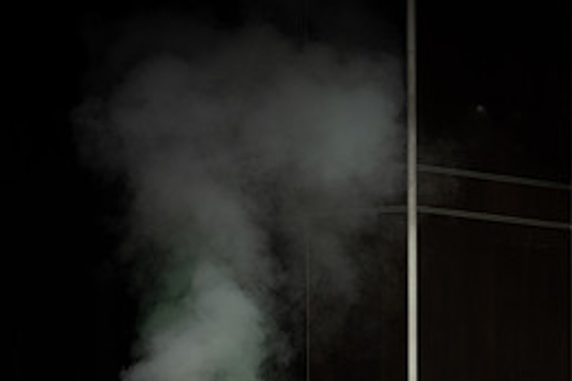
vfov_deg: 6.2
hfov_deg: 9.2
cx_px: 642
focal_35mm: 221
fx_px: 3511
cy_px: 550
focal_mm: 70
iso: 100
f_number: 5
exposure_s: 1/125
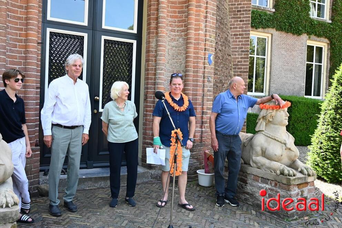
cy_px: 114
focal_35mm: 36
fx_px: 342
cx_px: 171
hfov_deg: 53.1
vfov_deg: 36.9
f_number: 4
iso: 250
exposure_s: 1/250
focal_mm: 24
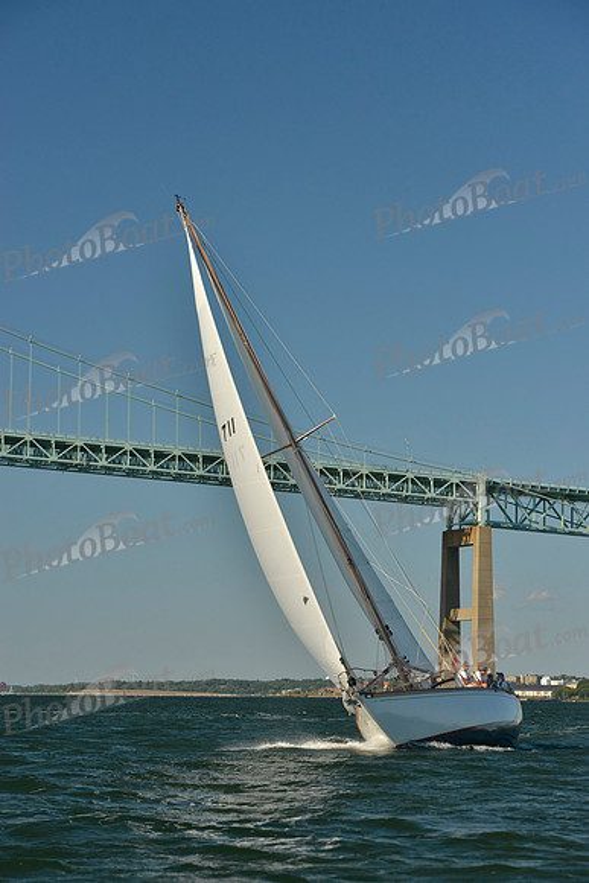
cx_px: 294
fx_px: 2330
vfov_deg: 21.5
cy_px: 442
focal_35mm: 95
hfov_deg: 14.4
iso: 400
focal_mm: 95
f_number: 7.1
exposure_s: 1/1250
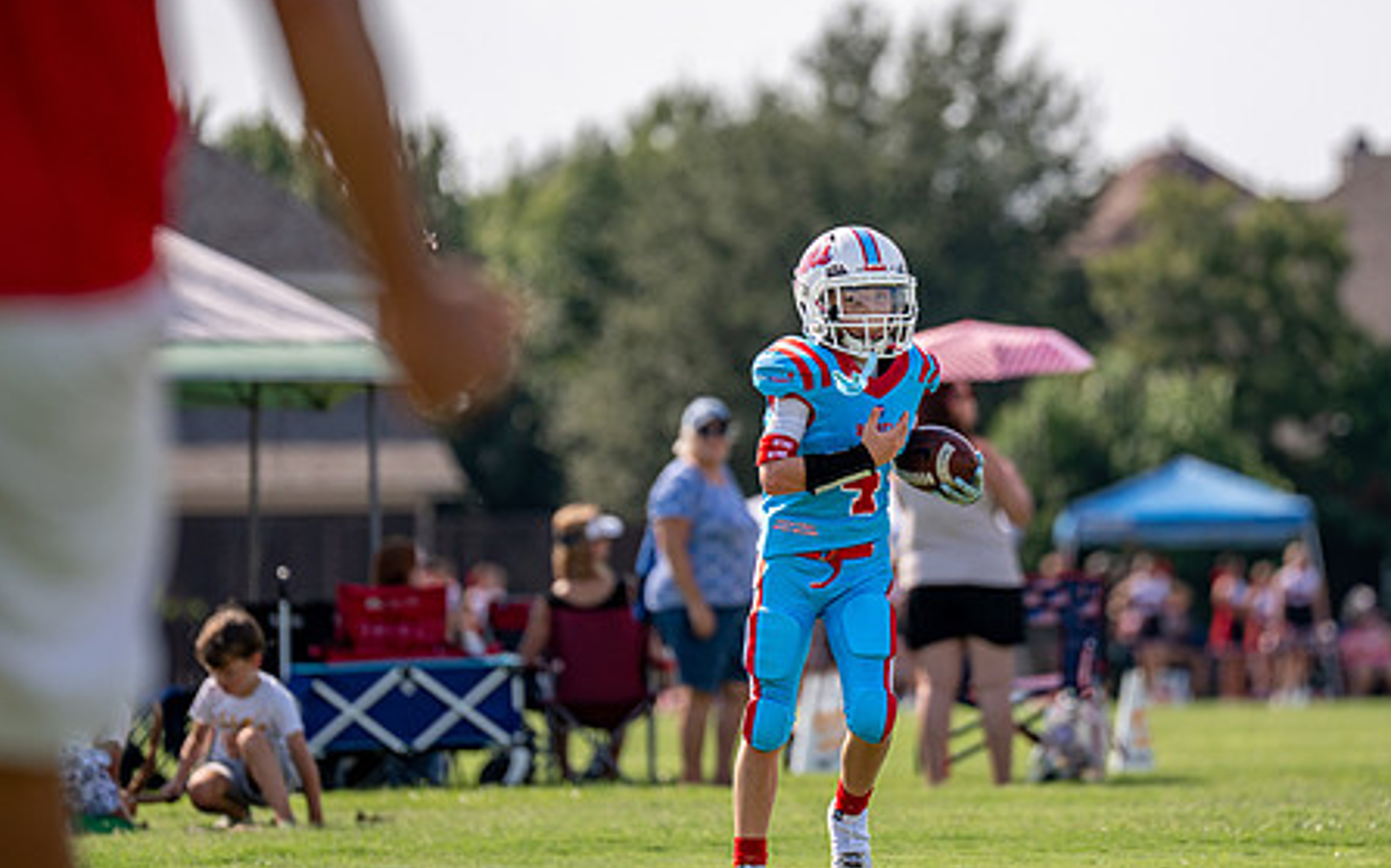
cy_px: 381
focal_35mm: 310
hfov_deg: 6.8
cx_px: 859
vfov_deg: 4.2
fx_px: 11747
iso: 125
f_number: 2.8
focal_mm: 200
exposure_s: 1/3200
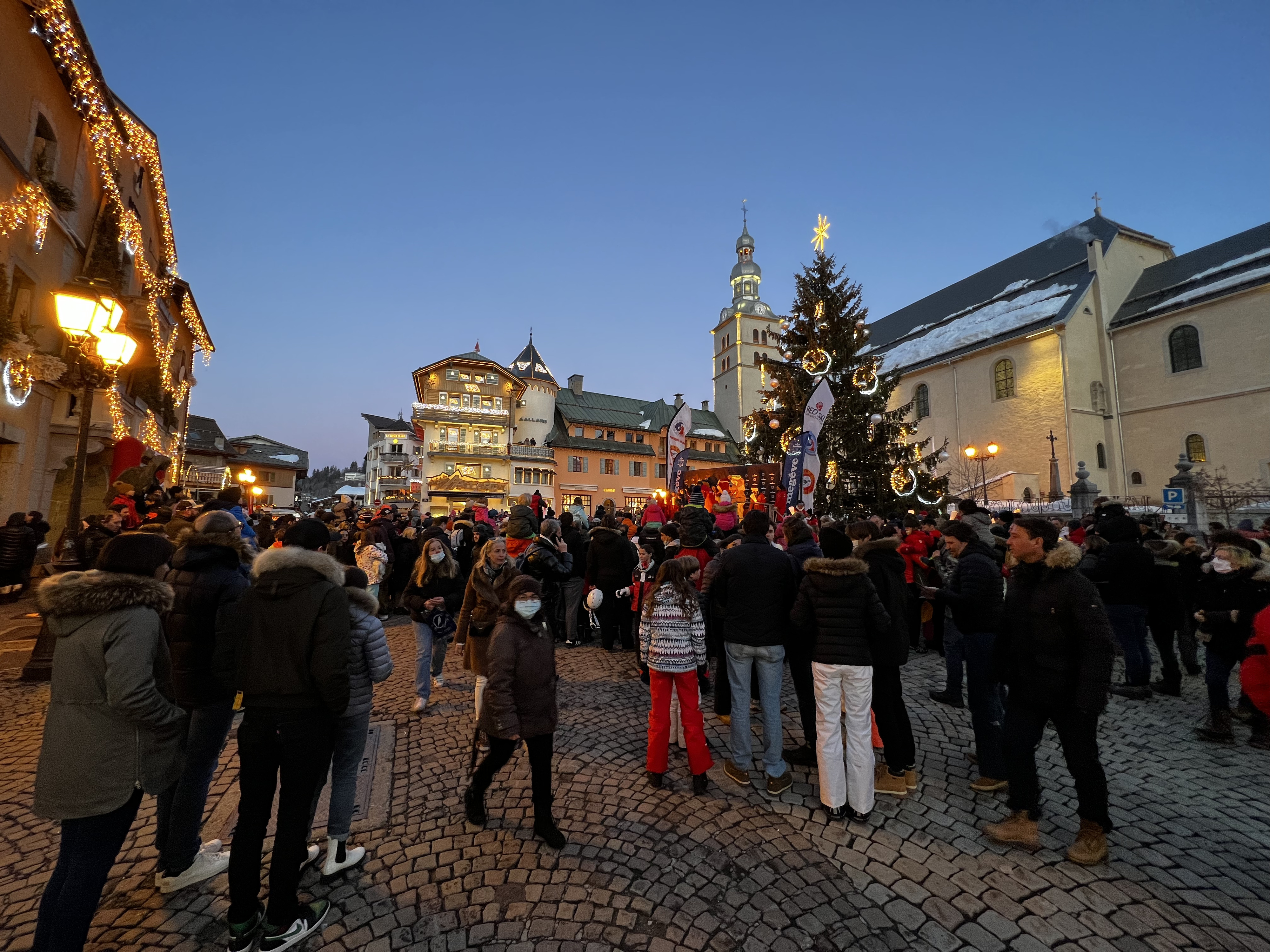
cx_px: 635
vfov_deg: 89.9
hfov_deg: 106.2
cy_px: 476
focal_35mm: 13
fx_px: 477
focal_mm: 1.57
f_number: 1.8
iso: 160
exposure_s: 1/50
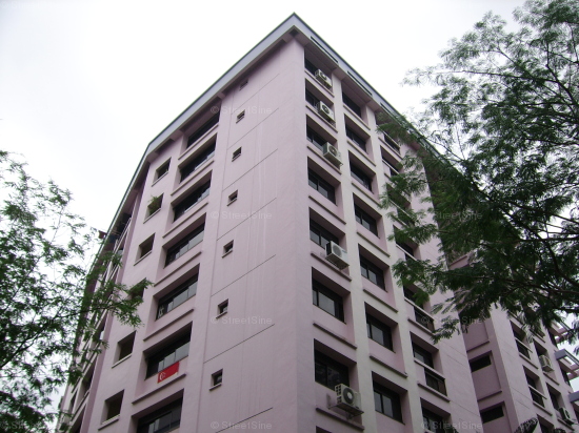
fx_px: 585
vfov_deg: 40.7
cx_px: 290
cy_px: 216
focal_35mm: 35
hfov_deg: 52.6
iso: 50
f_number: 5.8
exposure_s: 1/385
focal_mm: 5.95
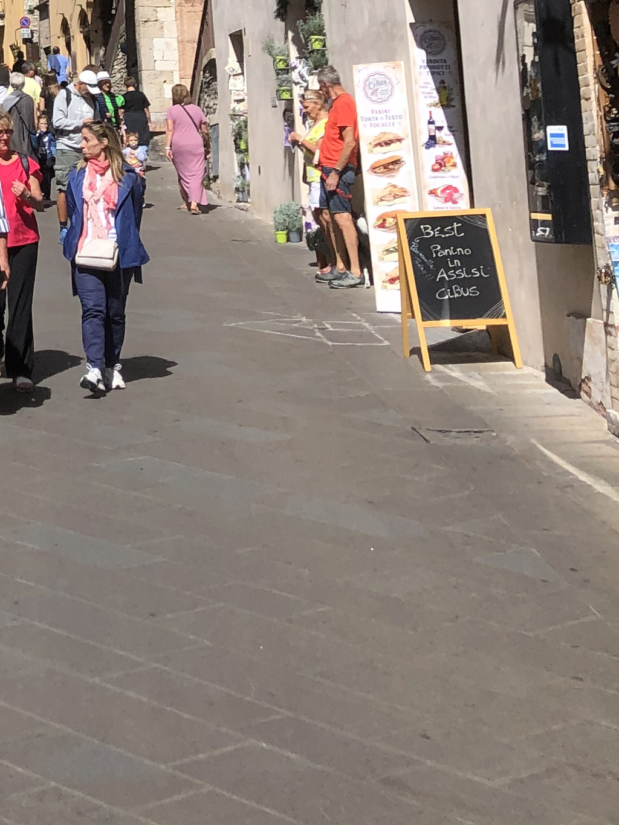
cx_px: -285
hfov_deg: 16.5
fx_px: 1956
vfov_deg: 21.6
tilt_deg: +13.1
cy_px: -244
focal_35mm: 82
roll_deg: -0.4
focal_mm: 4
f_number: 1.8
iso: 20
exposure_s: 1/2315
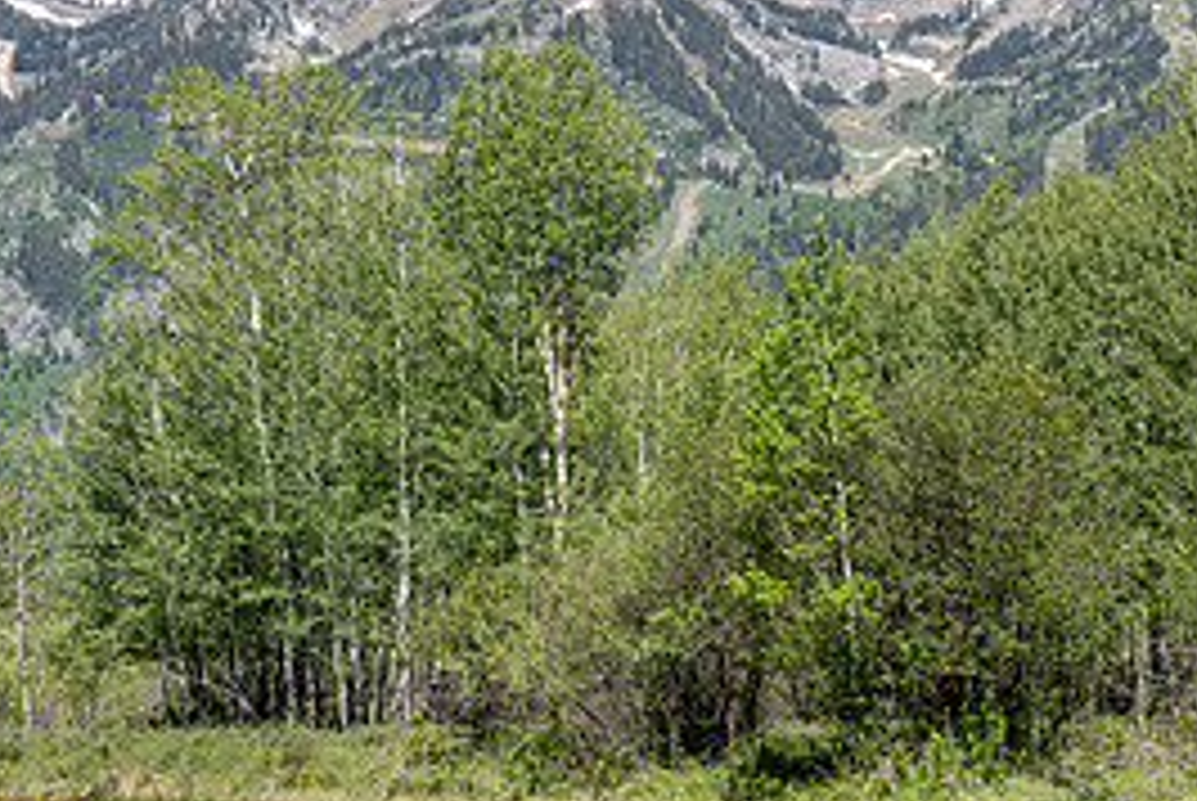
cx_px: 747
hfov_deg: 18.4
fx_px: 3695
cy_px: 434
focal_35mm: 111
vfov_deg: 12.4
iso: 100
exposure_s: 1/25
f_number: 22
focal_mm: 51
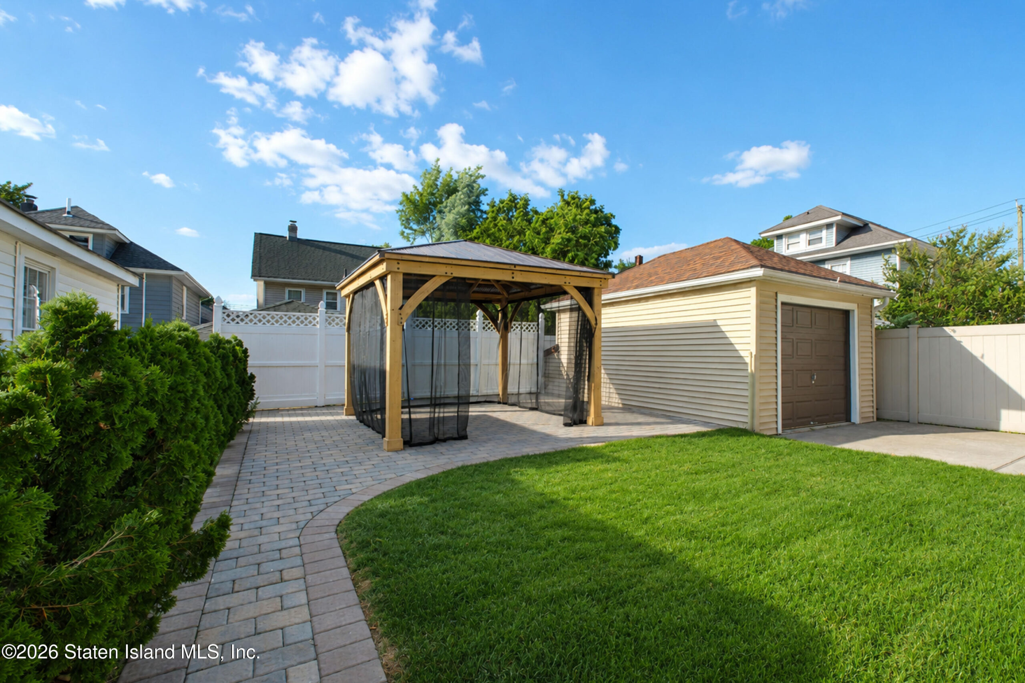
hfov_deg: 100.4
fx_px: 427
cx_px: 512
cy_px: 342
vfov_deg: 77.3
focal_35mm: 15
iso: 500
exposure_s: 1/500
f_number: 8
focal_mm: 10
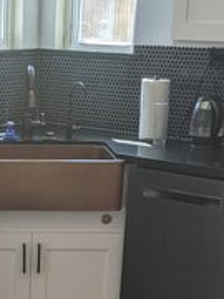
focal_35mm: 100
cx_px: -23
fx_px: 863
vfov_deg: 18.8
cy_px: 335
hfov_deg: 14.4
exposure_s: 1/120
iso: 50
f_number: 1.73
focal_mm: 4.38
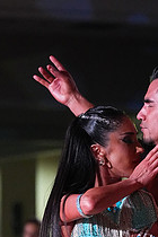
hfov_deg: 2.8
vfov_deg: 4.2
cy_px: 309
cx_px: 172
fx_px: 3206
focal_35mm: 487
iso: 10000
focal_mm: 176
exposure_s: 1/400
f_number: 5.6
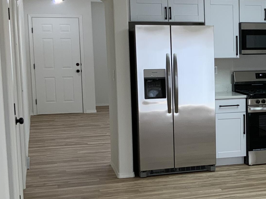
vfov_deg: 18.7
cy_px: 116
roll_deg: +0.6
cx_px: 282
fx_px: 607
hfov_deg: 23.4
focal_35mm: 79
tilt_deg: -7.8
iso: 40
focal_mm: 3
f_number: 1.8
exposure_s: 1/60
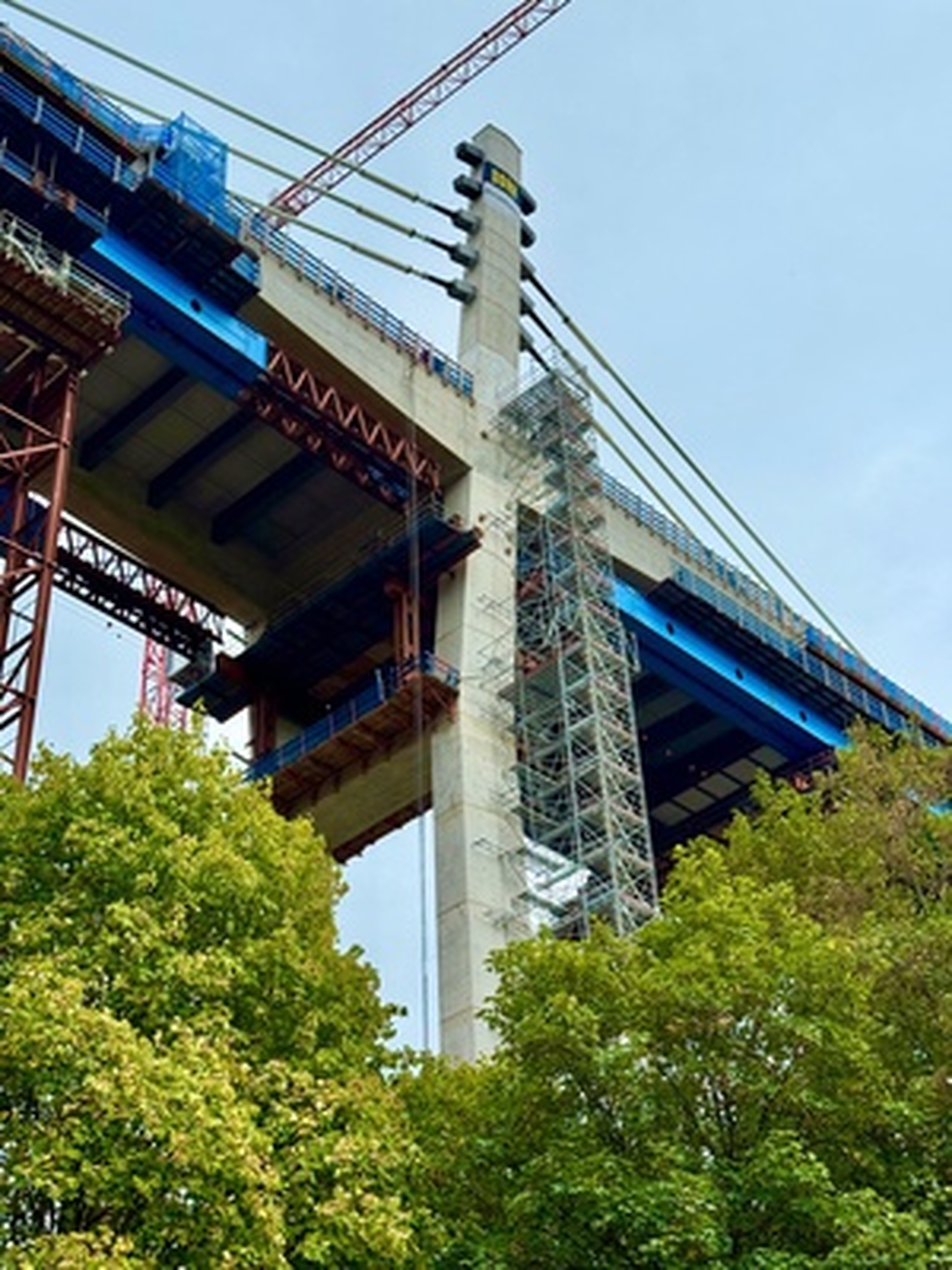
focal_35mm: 48
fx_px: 1760
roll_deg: +3.4
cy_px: 635
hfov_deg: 30.3
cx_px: 476
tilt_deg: +38.7
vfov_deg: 39.7
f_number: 1.78
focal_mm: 6.76
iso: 64
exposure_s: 1/2513
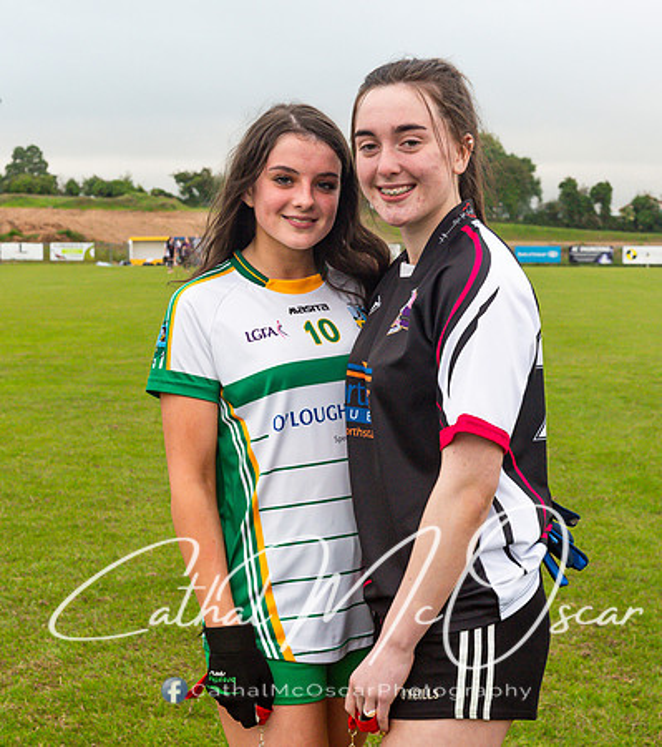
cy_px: 345
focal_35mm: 70
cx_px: 339
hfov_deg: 23.1
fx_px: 1619
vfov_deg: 26.0
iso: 1600
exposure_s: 1/100
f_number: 4.5
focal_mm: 48
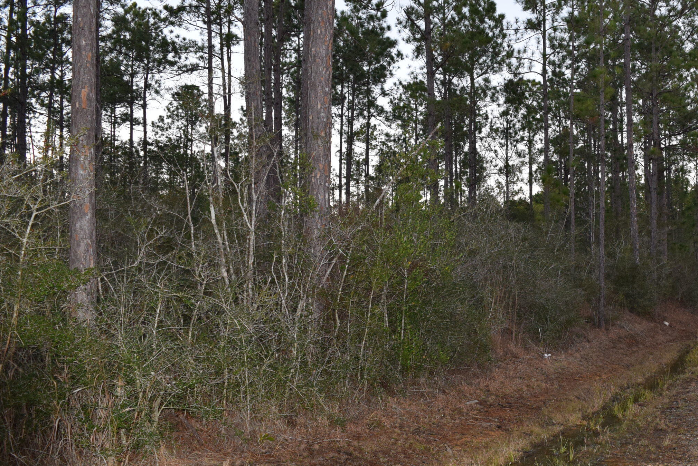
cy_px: 280
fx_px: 776
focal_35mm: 40
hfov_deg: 47.0
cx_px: 507
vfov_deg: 33.4
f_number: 5
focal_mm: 18
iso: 800
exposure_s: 1/100
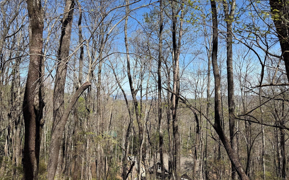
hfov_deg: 70.4
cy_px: 104
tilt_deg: -0.3
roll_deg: -2.0
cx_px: 143
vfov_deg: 47.4
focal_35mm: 26
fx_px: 205
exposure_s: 1/3425
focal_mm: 6.76
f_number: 1.78
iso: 80
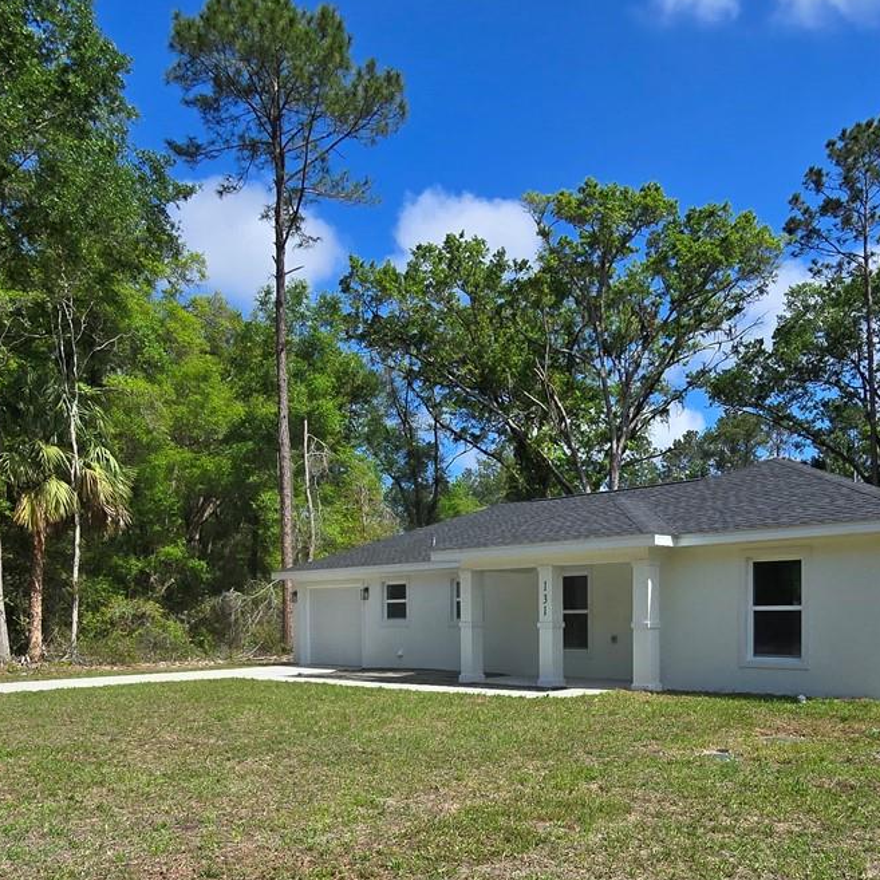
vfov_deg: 55.0
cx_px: 500
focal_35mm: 28
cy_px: 643
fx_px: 805
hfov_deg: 57.1
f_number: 2.2
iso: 50
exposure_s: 1/2760
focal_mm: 2.2
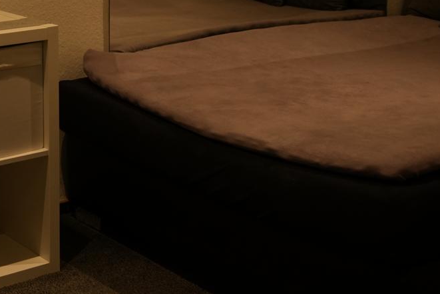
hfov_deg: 24.9
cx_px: 47
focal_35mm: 79
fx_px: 966
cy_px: 3
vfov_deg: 16.9
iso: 1000
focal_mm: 29
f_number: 2.8
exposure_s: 1/125
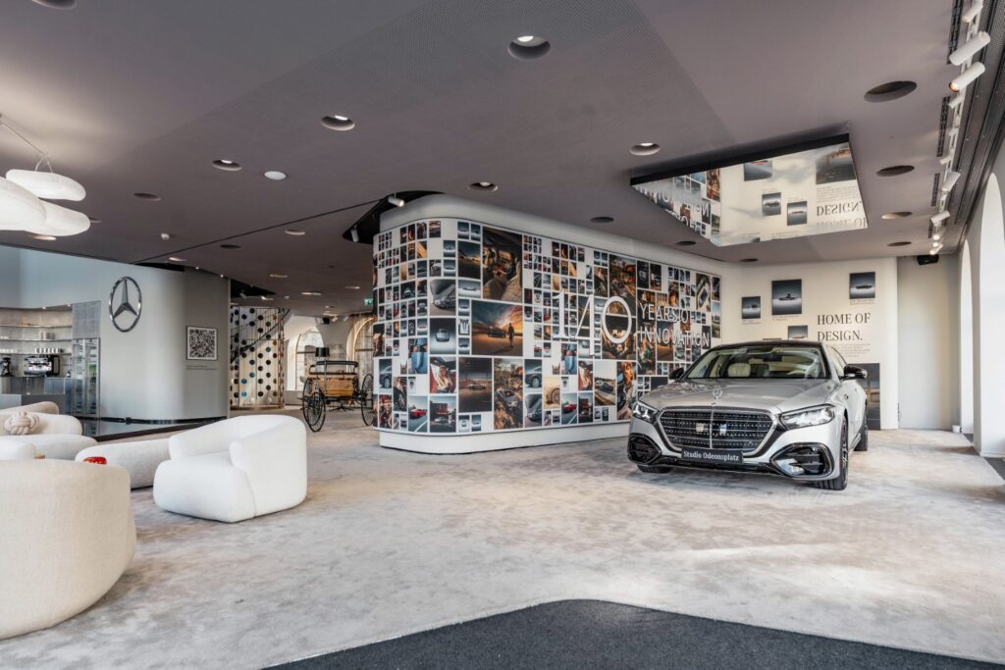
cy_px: 335
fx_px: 558
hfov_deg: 84.0
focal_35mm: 20
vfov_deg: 61.9
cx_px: 502
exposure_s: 1/50
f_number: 5
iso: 400
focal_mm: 20
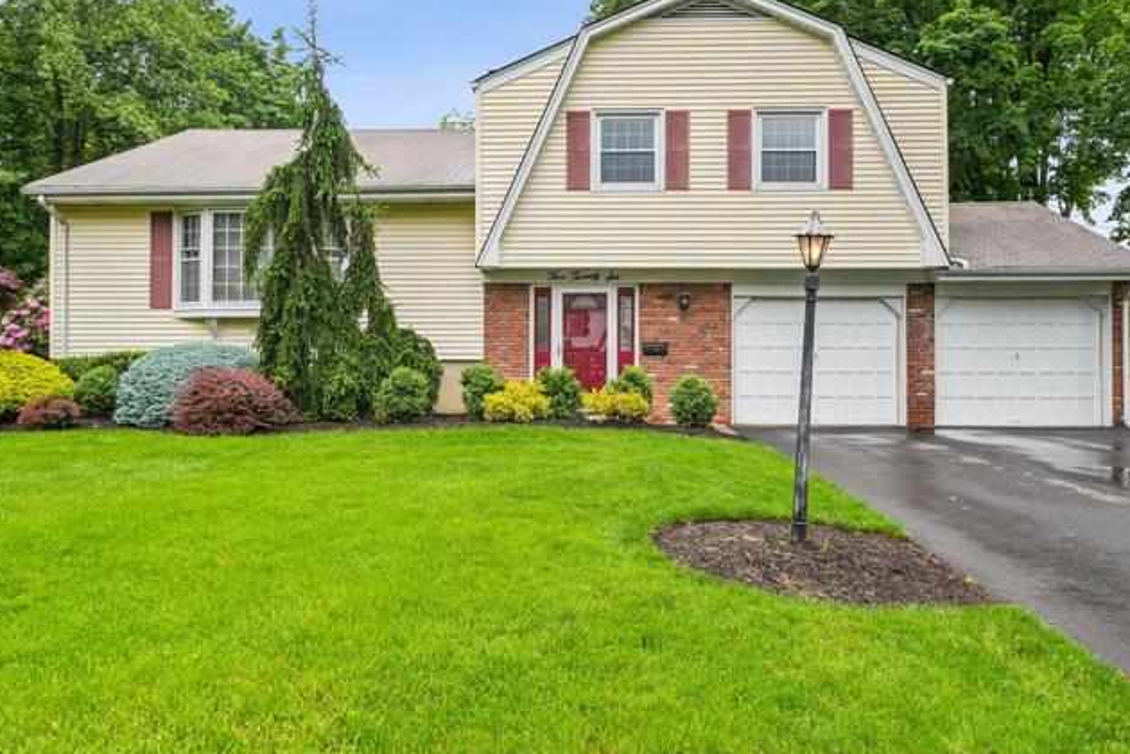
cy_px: 375
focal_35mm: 26
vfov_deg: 49.6
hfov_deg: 69.4
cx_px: 561
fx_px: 816
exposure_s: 1/320
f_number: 8
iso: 500
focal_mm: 16
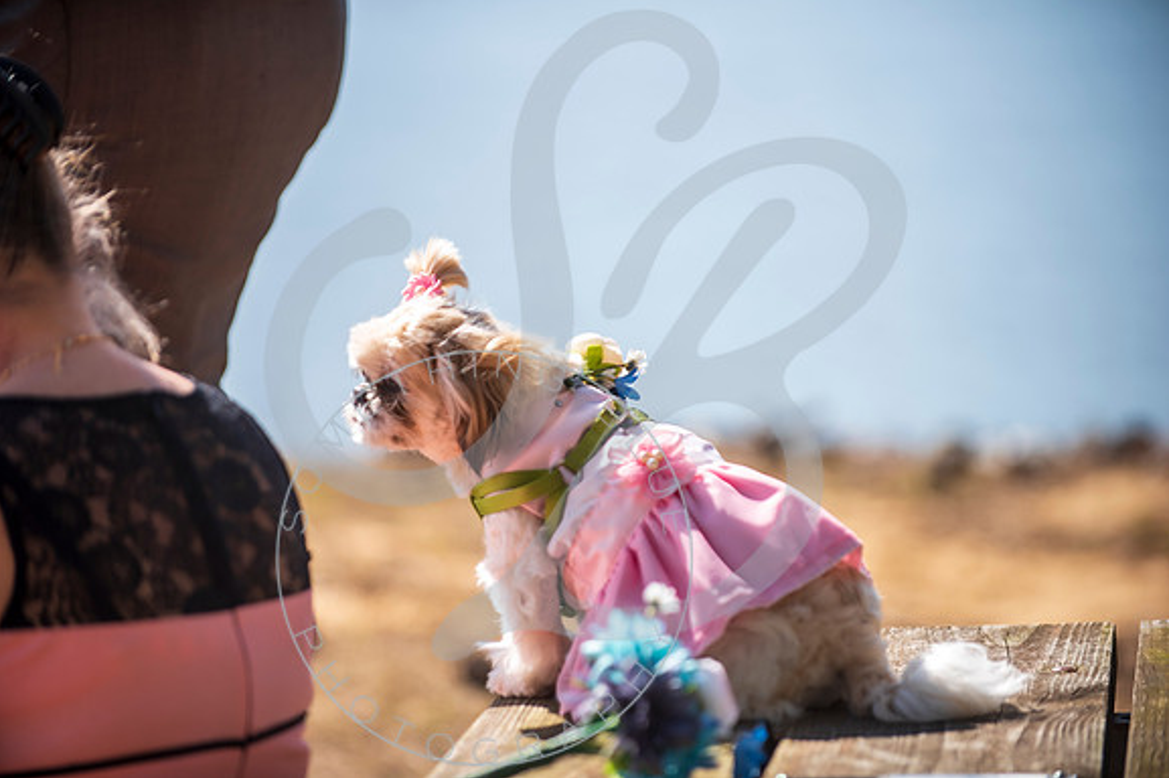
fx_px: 5225
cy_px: 388
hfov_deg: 12.8
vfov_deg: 8.5
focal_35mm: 161
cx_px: 586
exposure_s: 1/1000
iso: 100
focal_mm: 160
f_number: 2.8
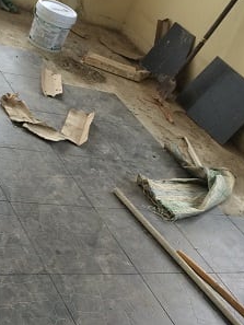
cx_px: 70
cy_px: 185
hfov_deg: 22.1
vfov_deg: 29.3
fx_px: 620
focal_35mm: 66
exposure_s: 1/40
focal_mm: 4.12
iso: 32
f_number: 2.2
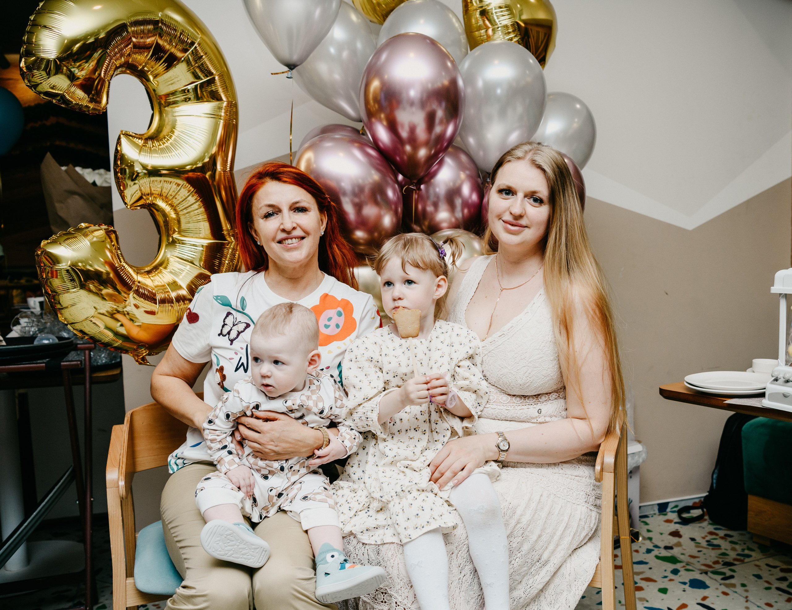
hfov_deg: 52.0
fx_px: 805
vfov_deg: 41.5
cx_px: 476
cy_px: 328
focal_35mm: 35
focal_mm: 29
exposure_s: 1/160
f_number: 3.5
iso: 125
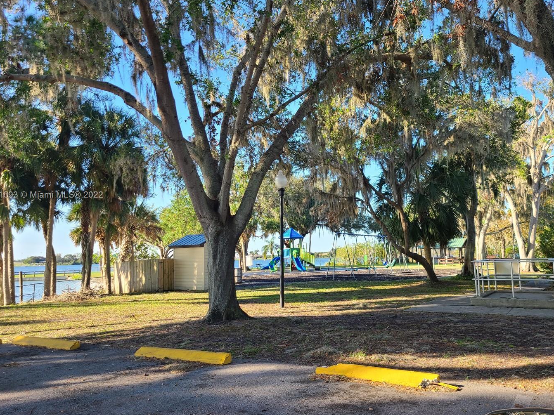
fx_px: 496
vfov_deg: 45.4
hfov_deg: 58.3
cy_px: 196
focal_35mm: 31
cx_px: 301
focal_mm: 5.4
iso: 40
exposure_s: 1/528
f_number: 1.8
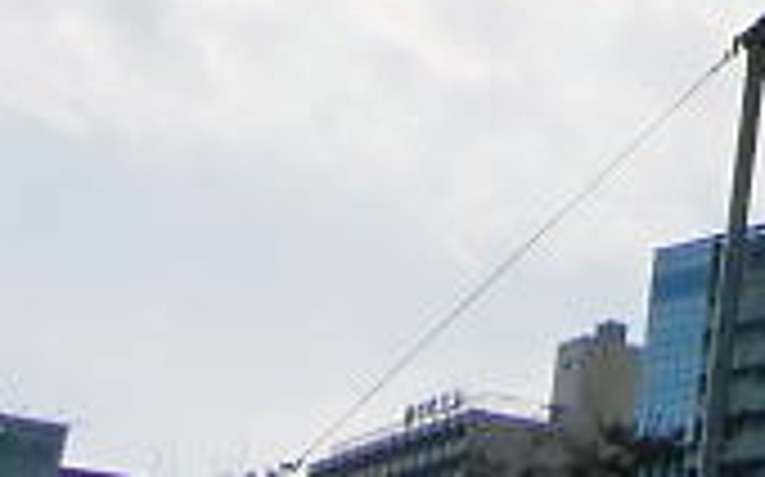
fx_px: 2417
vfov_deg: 10.3
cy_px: -495
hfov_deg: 17.2
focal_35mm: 116
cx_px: 922
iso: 64
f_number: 7.9
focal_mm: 5.2
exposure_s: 1/1250
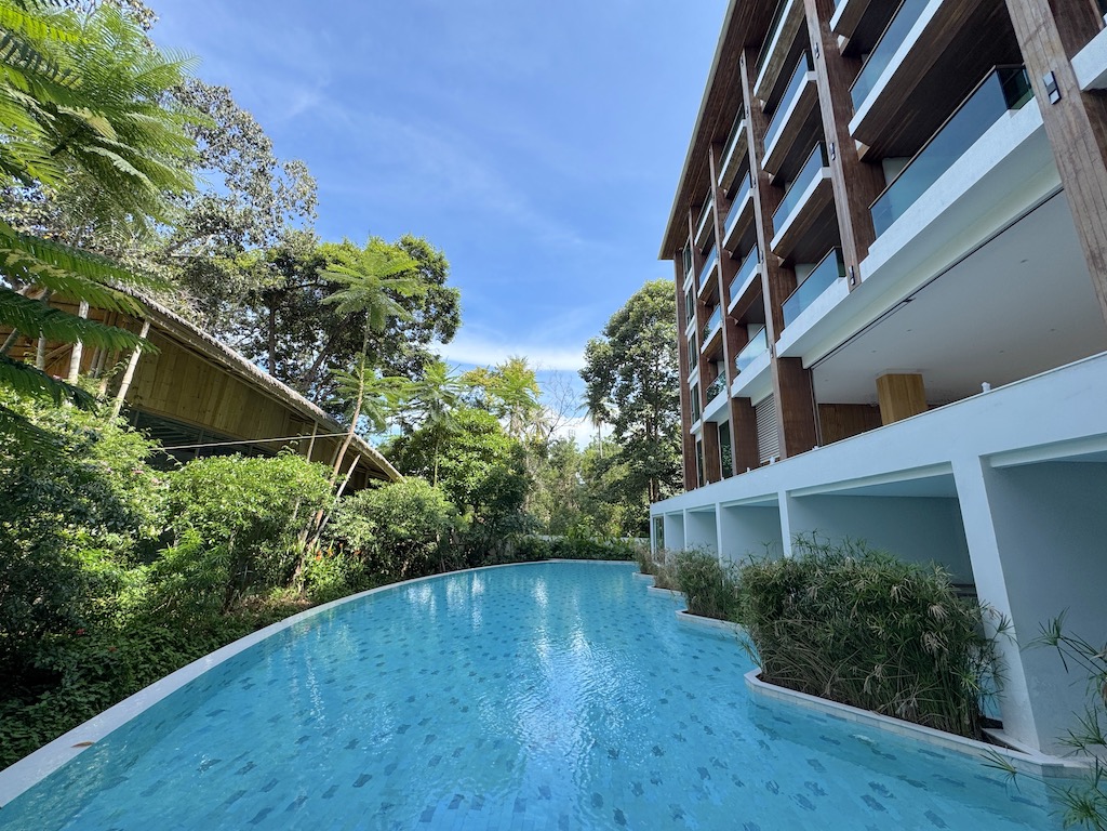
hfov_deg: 102.1
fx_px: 448
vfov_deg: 85.7
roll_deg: -1.9
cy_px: 416
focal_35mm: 14
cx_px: 554
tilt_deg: +14.9
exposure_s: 1/849
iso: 50
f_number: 2.2
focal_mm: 2.22
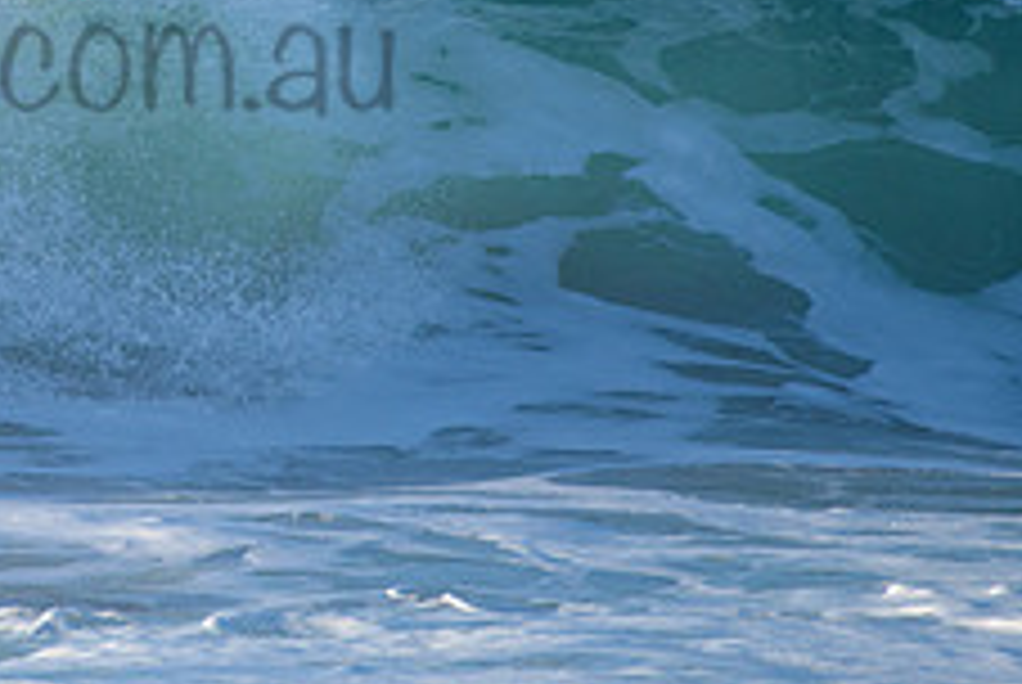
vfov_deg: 1.0
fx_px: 39113
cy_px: -35
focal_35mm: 1376
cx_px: -77
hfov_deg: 1.5
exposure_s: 1/2000
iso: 400
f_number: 5.6
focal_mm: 500
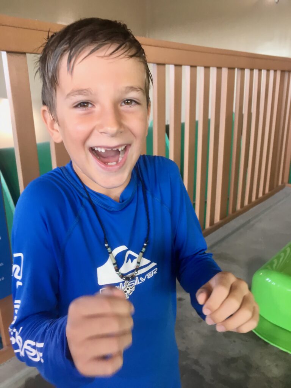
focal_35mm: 29
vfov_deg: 61.7
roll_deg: +0.9
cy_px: 194
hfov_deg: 48.2
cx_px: 146
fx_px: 325
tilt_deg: -16.4
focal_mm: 4.15
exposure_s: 1/30
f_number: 2.2
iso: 50
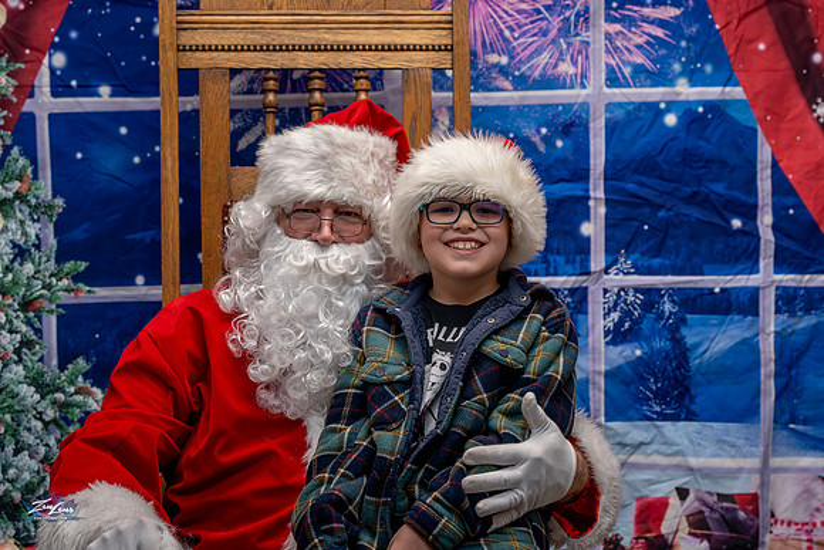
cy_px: 275
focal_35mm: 64
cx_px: 411
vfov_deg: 21.2
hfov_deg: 31.4
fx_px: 1467
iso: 4000
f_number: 4.5
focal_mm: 60
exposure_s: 1/400
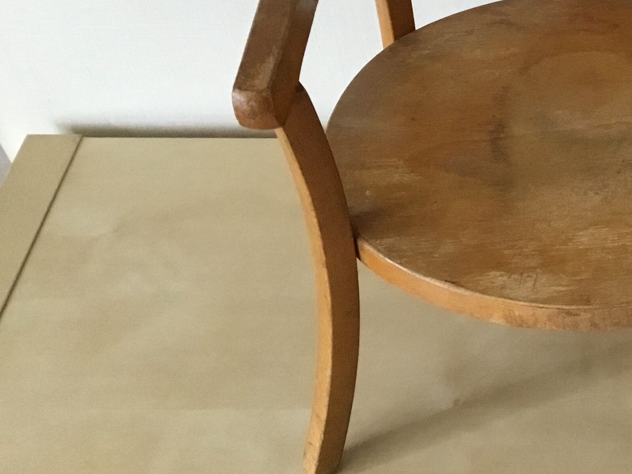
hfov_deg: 28.8
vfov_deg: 23.0
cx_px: 634
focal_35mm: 63
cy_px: 103
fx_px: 1150
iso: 200
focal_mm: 3.3
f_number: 2.4
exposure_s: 1/25
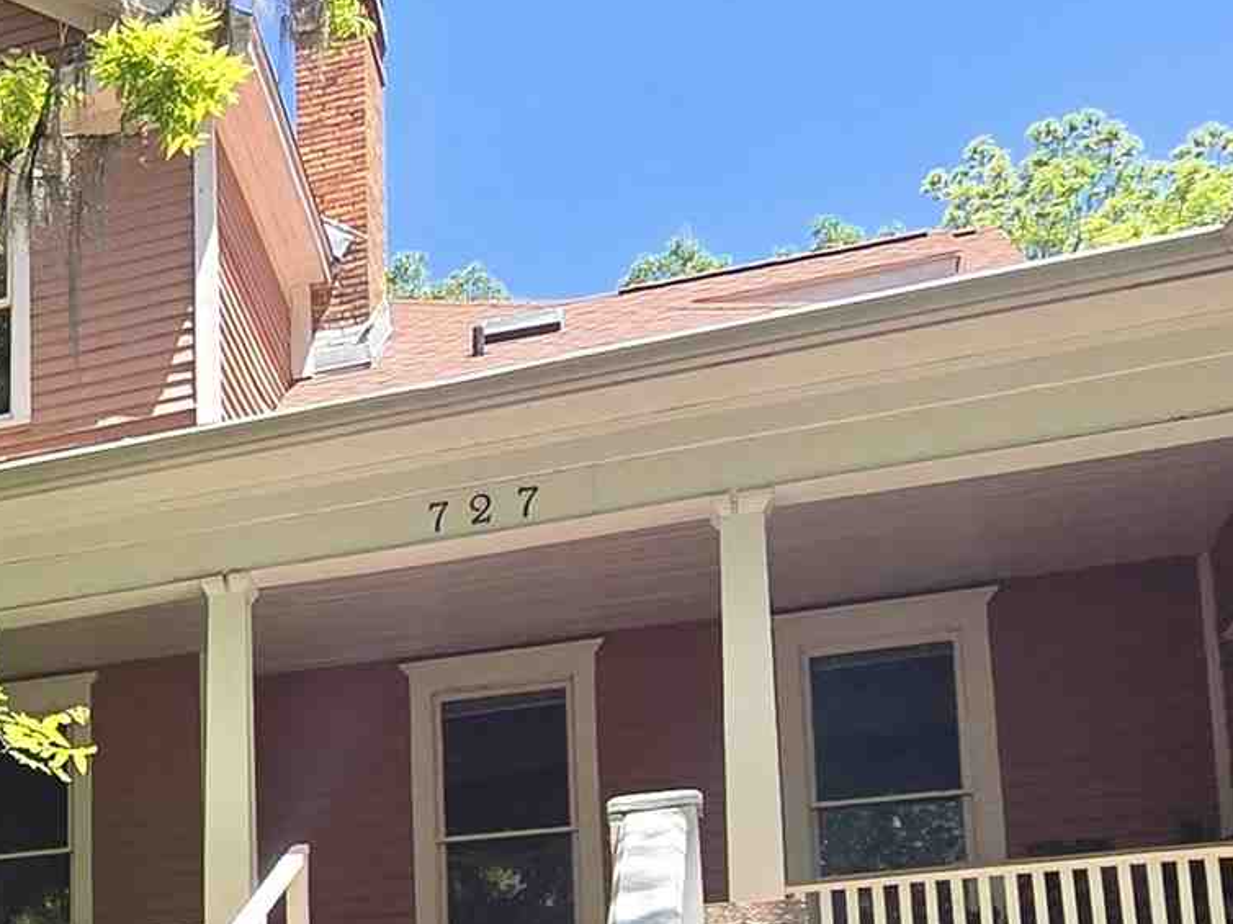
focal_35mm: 53
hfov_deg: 30.7
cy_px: 1142
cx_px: -245
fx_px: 1887
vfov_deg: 24.6
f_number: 2.2
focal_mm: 2.2
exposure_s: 1/703
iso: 50
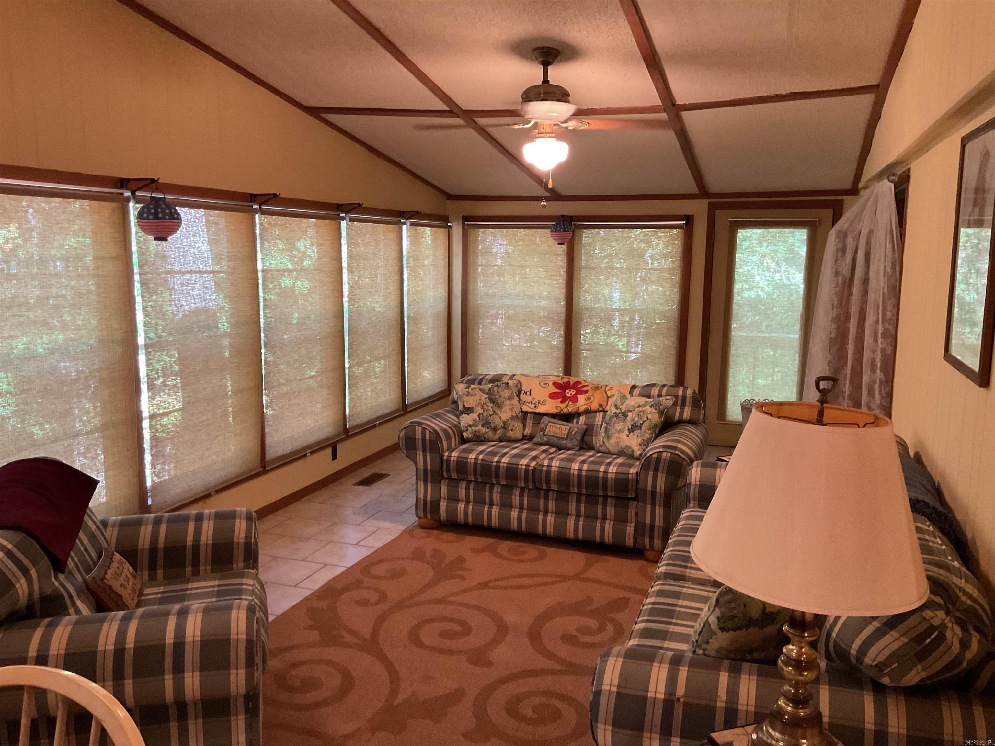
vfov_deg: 48.2
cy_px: 373
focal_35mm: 29
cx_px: 498
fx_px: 834
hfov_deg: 61.7
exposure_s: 1/60
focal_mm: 3
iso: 320
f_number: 1.8
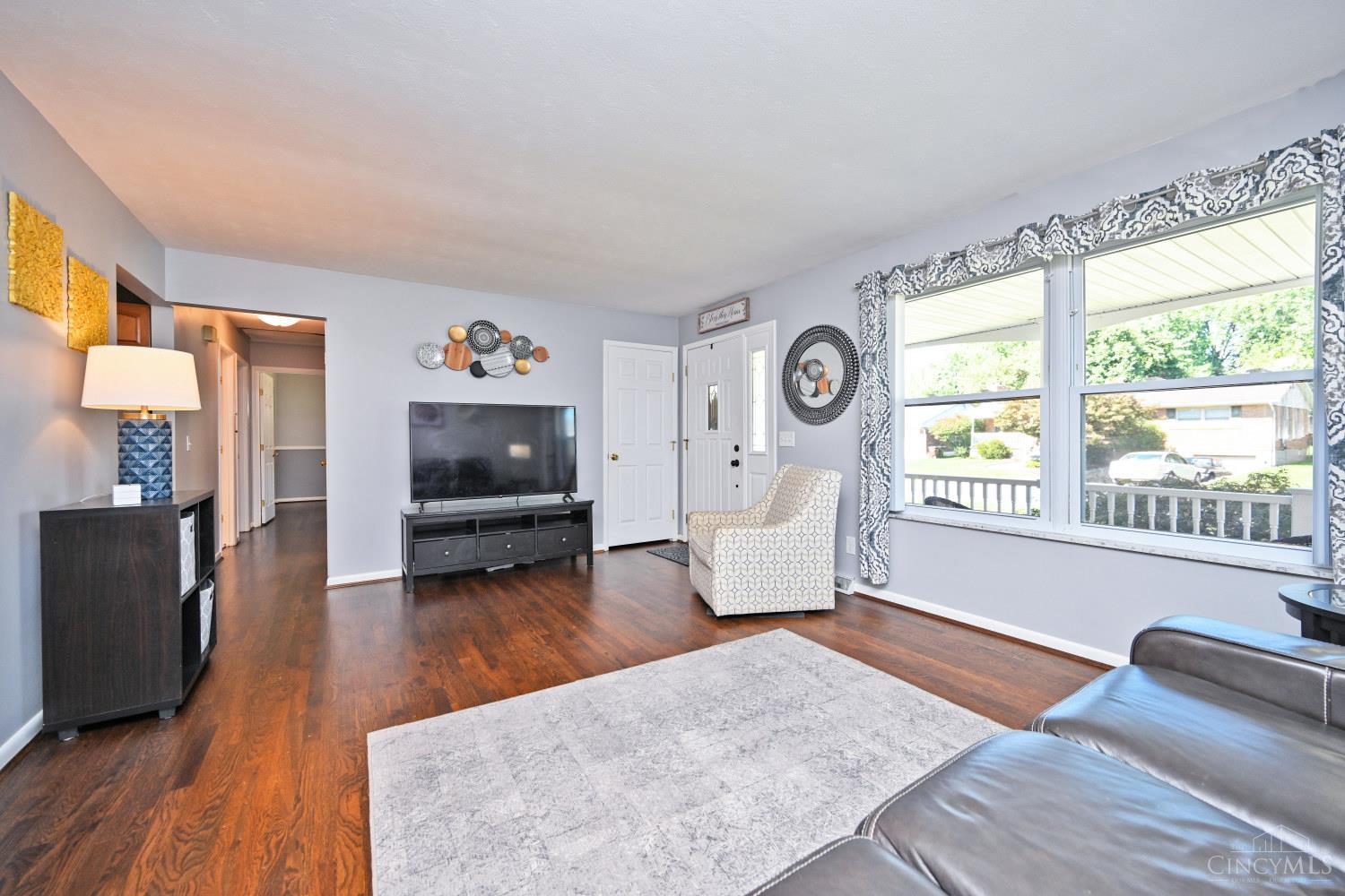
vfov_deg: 81.2
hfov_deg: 104.3
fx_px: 523
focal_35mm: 14
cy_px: 448
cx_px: 672
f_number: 4
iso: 200
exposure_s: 1/60
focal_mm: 14
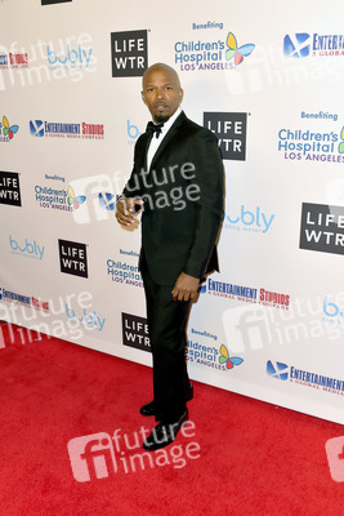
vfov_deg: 69.4
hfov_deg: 49.6
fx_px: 372
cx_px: 172
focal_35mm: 26
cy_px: 258
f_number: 6.3
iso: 320
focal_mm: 26
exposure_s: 1/250
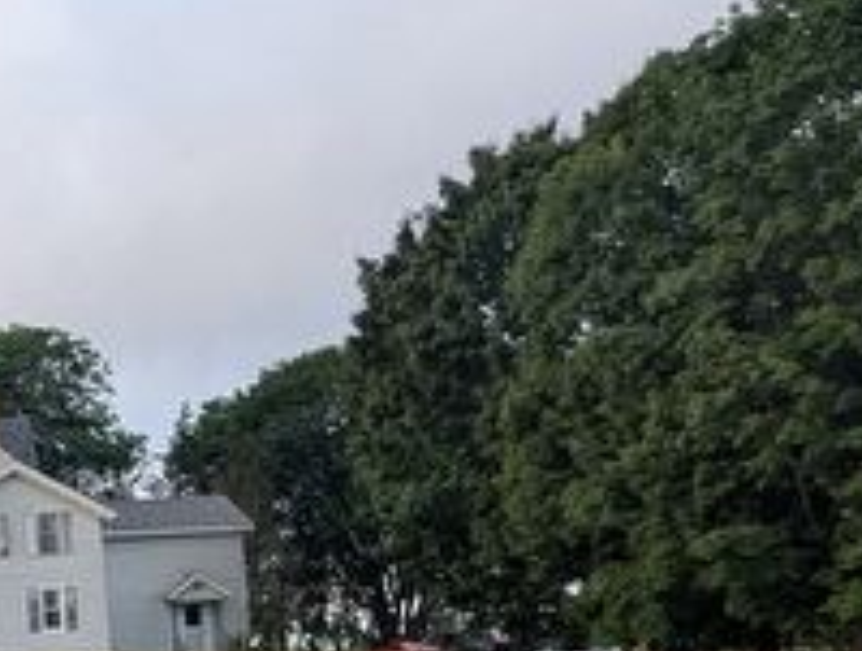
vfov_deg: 21.5
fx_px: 1598
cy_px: 759
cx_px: -187
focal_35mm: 64
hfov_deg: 26.6
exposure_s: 1/189
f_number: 2.2
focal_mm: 2.35
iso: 55
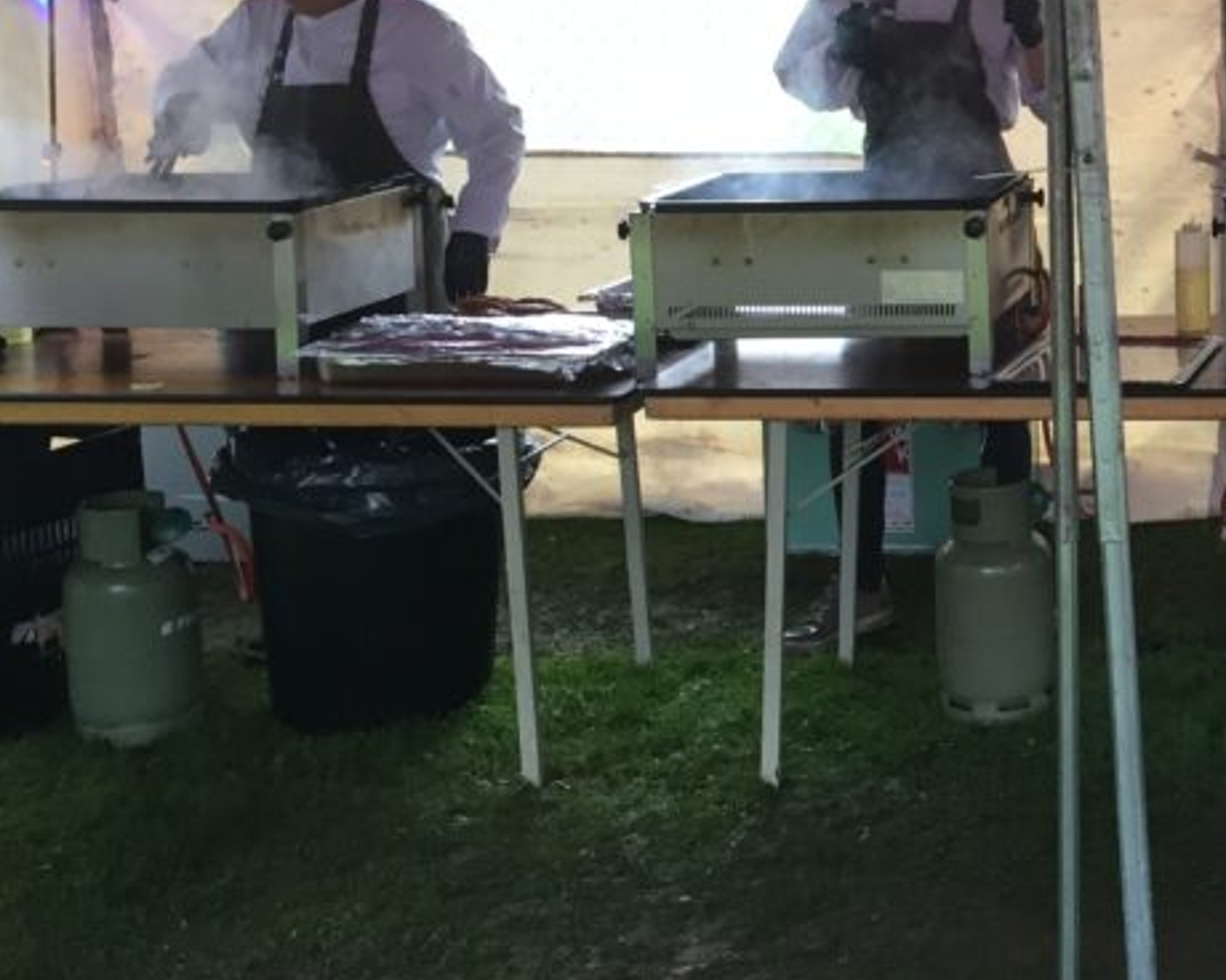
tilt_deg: -7.6
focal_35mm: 63
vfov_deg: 23.7
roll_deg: -0.4
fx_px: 2286
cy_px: 157
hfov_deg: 27.7
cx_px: 1319
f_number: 2.2
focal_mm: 4.15
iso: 50
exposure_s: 1/33
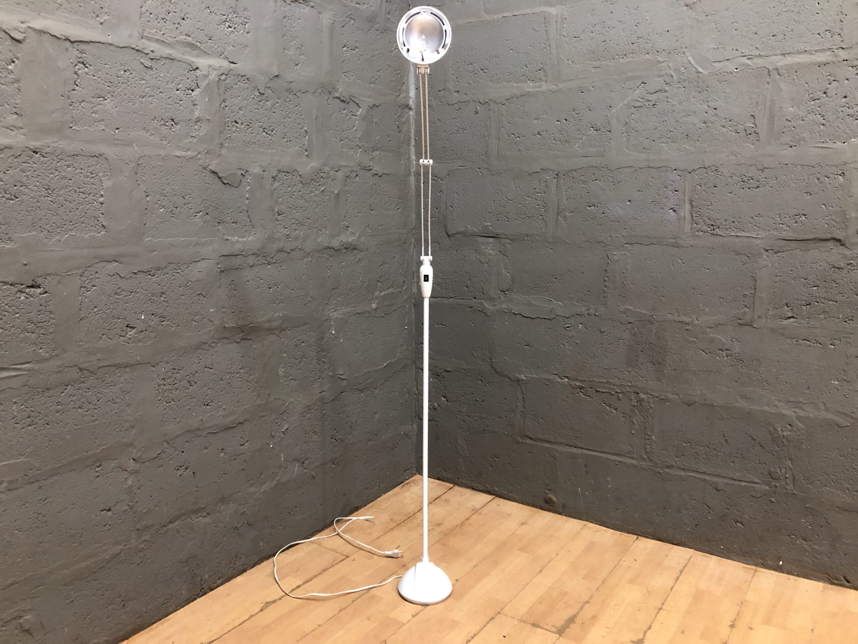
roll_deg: -0.3
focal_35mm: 28
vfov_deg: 49.7
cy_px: 322
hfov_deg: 63.4
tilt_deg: -8.3
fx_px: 694
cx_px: 429
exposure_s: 1/14
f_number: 1.8
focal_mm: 3.99
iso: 100
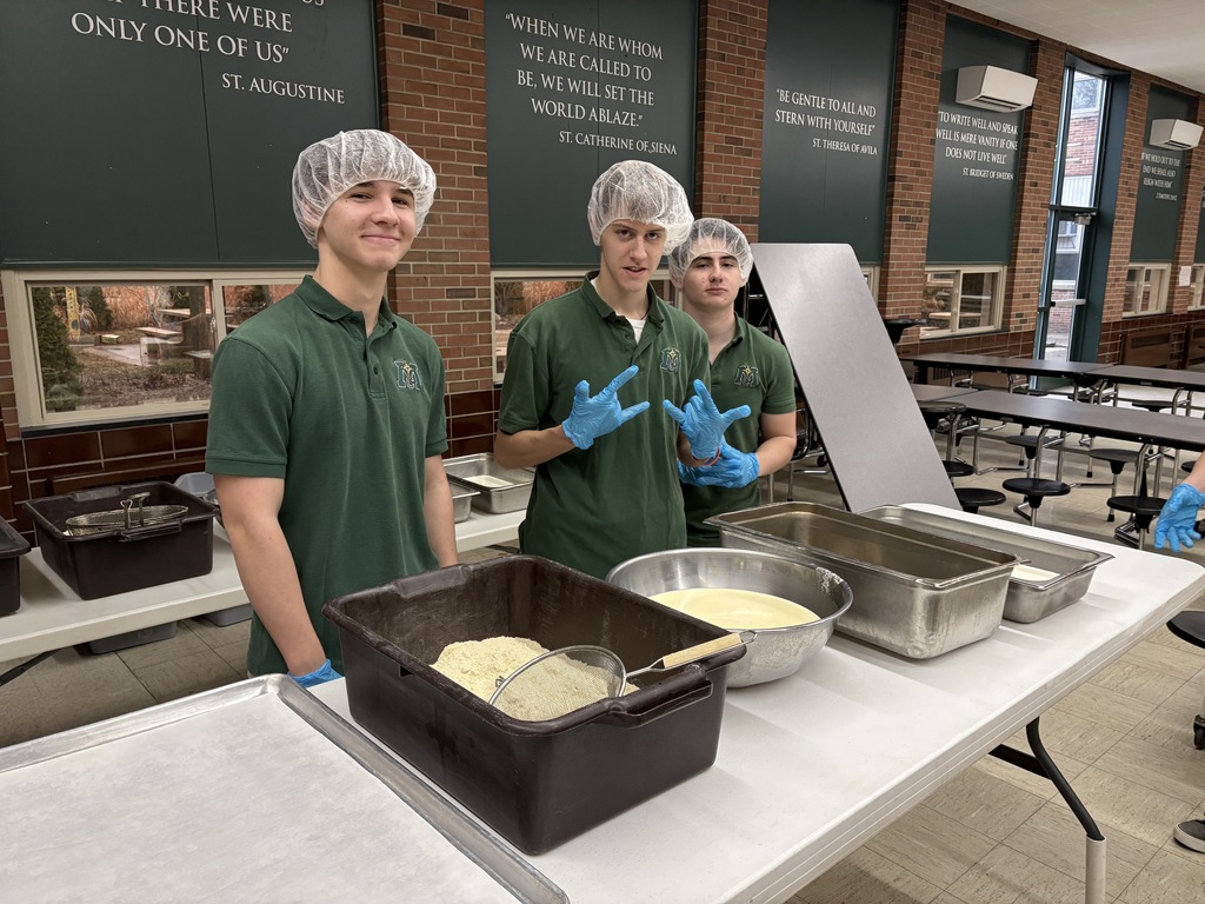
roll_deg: +0.1
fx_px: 905
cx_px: 602
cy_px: 452
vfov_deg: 53.1
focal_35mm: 26
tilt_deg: -11.7
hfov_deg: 67.3
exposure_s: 1/60
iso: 160
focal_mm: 5.96
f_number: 1.6
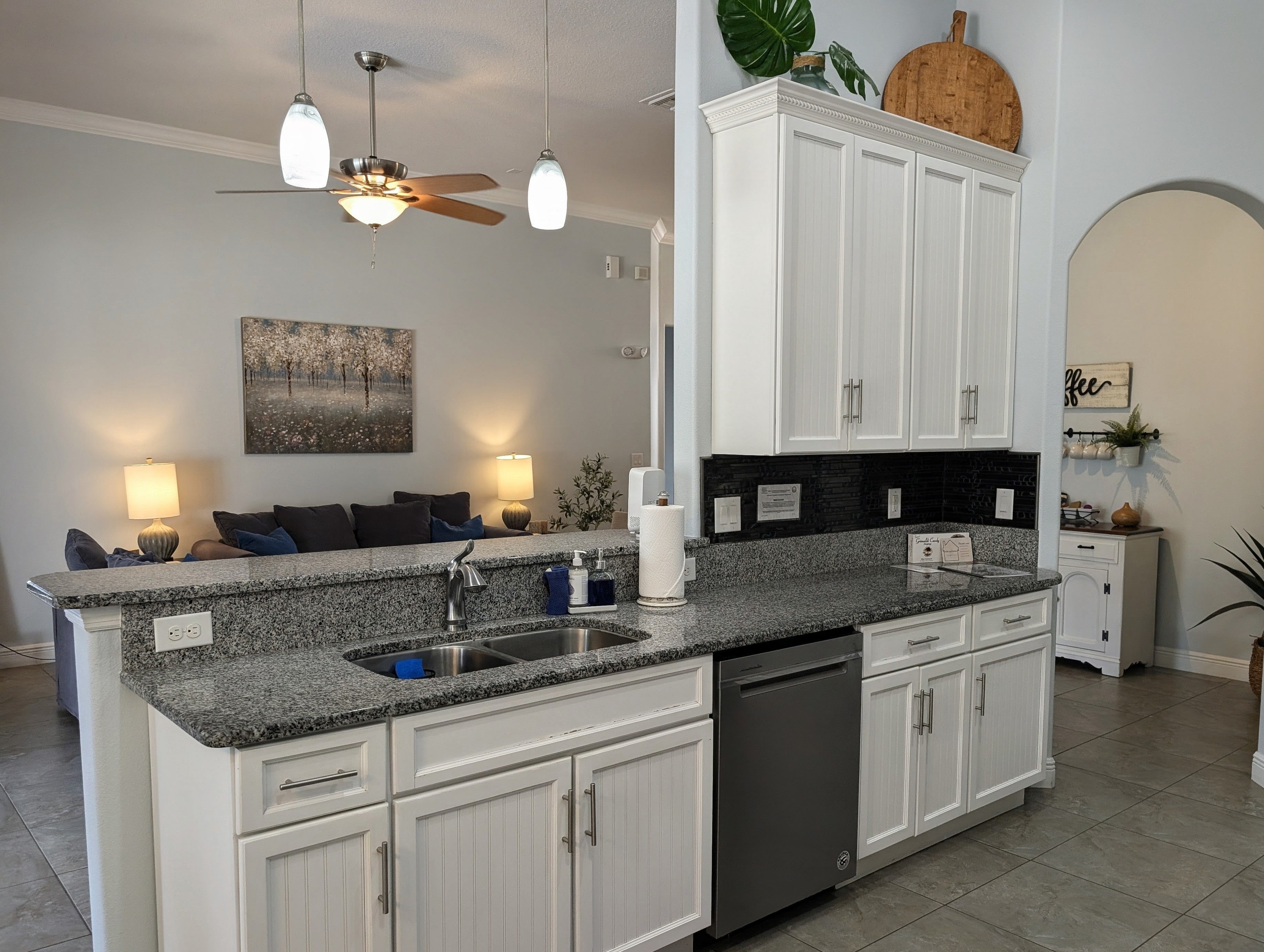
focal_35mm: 24
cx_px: 632
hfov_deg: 71.5
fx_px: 878
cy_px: 476
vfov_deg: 56.9
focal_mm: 6.9
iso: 91
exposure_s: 1/120
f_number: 1.68
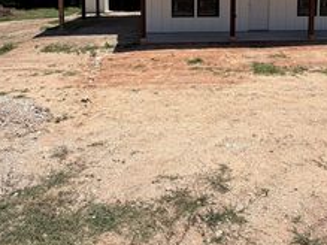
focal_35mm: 32
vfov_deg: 39.8
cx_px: 217
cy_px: 11
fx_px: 302
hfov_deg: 55.7
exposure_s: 1/1259
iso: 20
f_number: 2.2
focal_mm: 2.22
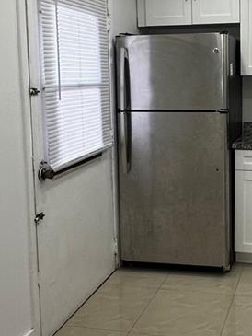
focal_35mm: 46
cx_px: 223
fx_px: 446
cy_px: 107
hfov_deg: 30.3
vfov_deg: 40.6
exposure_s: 1/120
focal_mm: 2.22
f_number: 2.2
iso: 160
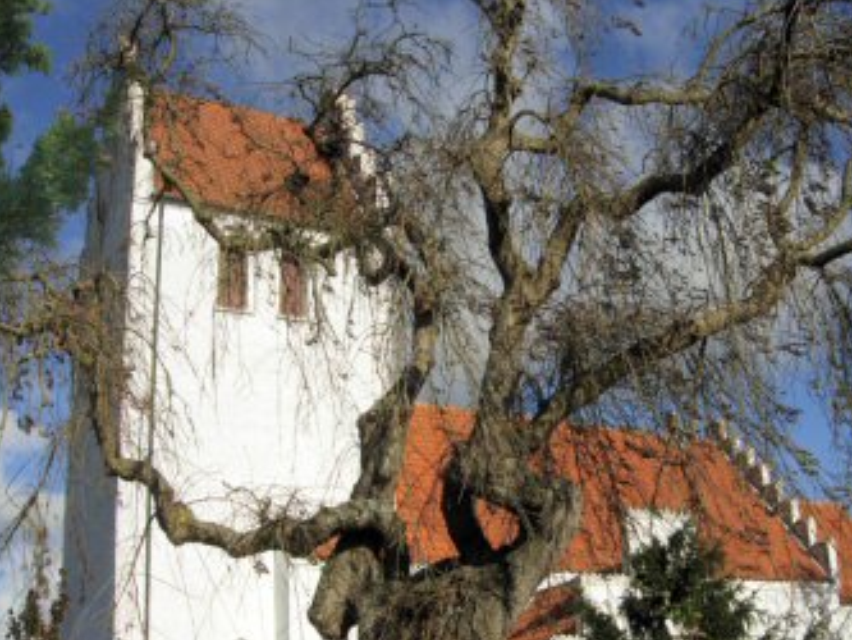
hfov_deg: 40.9
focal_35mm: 46
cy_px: 403
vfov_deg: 31.4
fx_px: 1133
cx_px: 531
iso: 50
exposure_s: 1/592
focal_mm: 7.5
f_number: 6.8
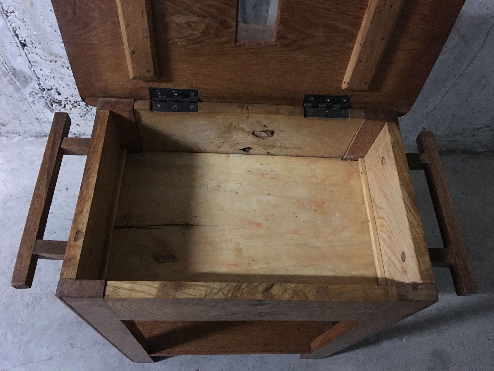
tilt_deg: -60.4
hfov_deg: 61.7
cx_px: 247
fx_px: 414
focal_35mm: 29
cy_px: 186
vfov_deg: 48.2
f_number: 2.2
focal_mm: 4.15
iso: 125
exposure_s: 1/4
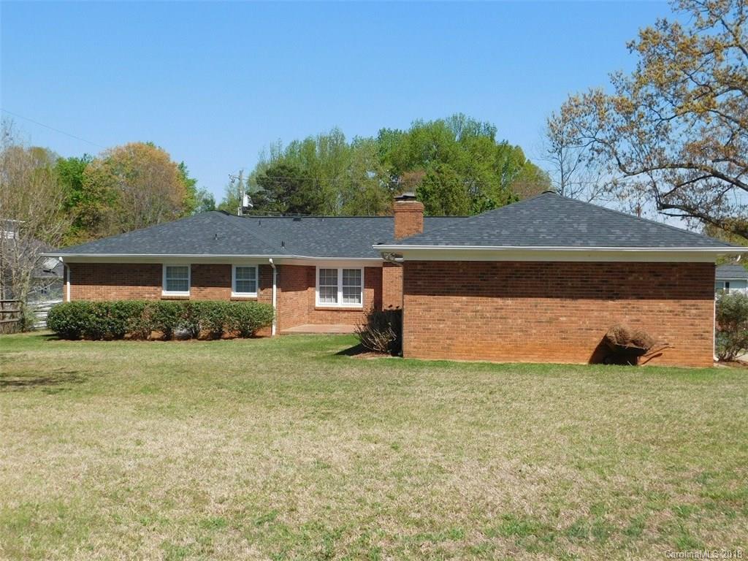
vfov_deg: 39.7
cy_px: 280
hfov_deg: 51.4
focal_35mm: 36
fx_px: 778
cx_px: 374
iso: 125
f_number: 3.5
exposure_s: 1/1250
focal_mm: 6.3
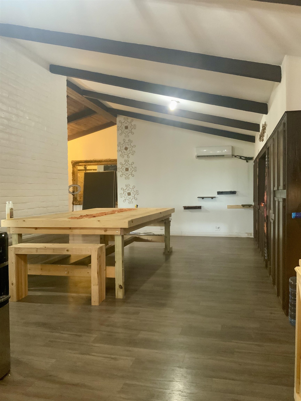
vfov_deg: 61.7
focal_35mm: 29
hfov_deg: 48.2
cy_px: 200
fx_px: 336
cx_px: 150
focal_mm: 3
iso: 320
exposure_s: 1/40
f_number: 1.8
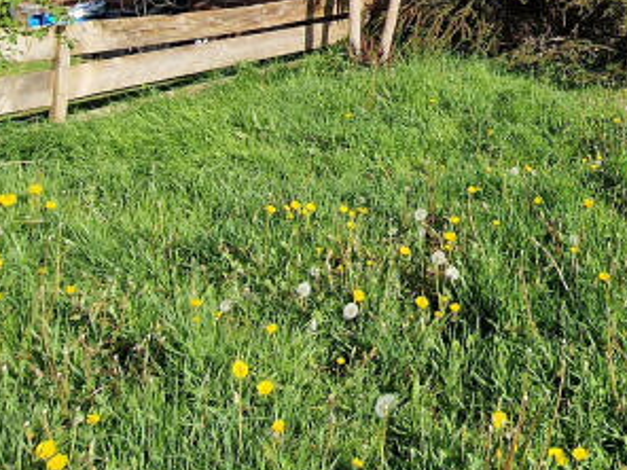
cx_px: 633
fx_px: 815
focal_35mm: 45
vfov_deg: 27.3
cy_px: -131
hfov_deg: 37.4
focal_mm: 2.2
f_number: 2.2
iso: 50
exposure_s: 1/1432
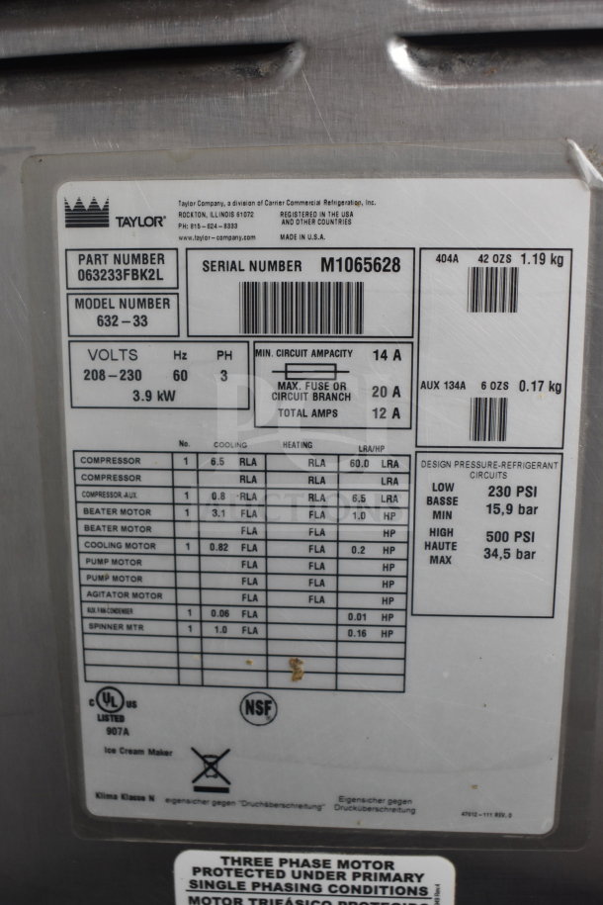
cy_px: 452
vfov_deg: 49.6
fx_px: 980
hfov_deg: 34.2
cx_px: 302
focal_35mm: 39
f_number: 4
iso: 800
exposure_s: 1/40
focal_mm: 26
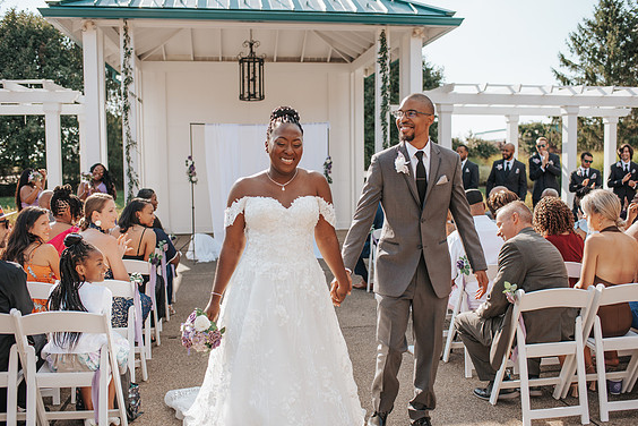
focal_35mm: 36
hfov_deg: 53.1
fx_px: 638
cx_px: 326
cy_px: 210
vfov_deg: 36.9
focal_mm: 35
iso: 100
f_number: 2.8
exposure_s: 1/1250
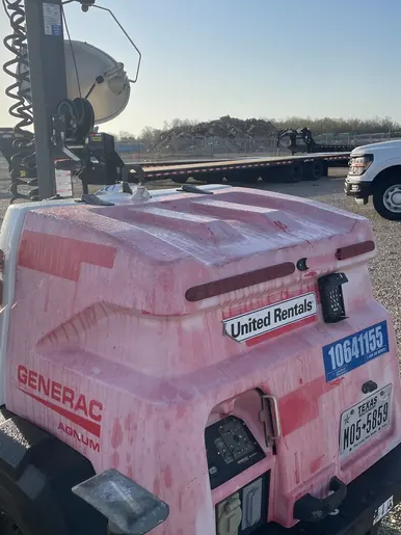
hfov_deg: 38.4
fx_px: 572
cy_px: 276
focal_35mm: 37
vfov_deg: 50.1
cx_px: 148
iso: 32
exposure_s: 1/3205
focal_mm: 4.2
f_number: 1.6
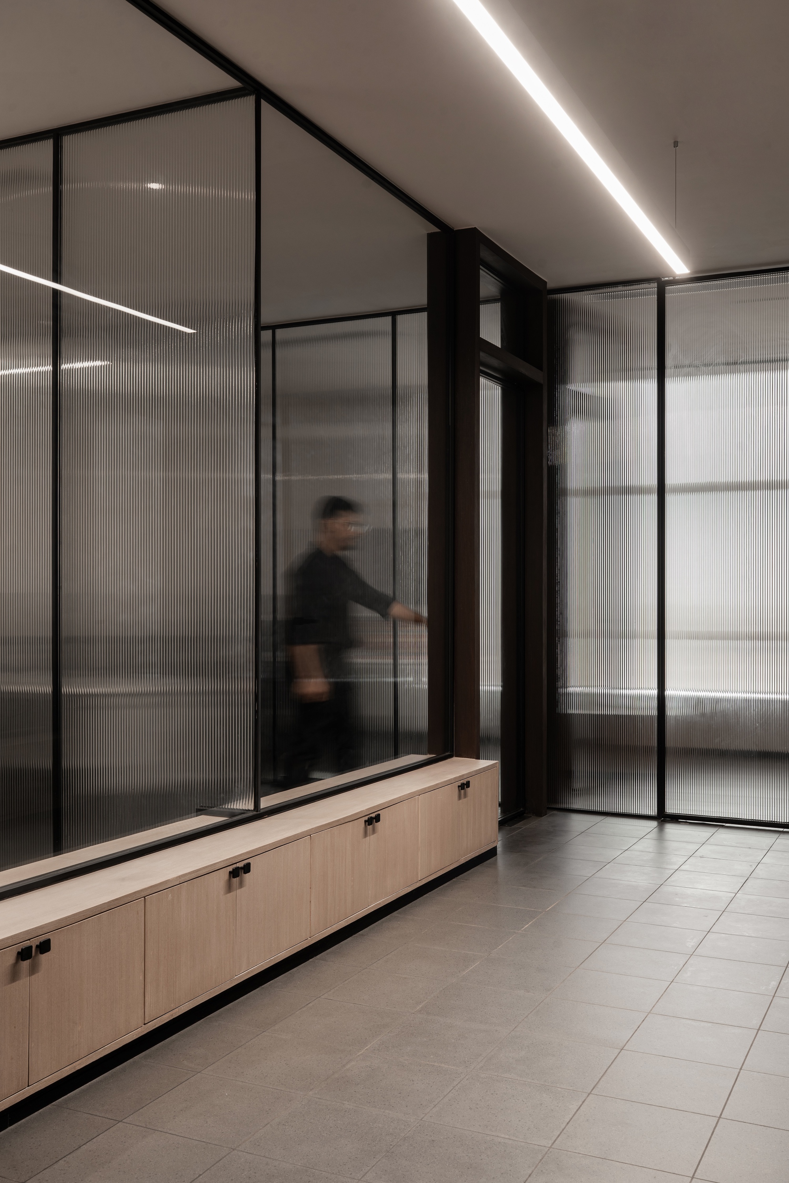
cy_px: 592
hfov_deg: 37.9
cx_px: 394
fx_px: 1151
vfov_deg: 54.4
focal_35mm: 35
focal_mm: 35
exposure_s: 2
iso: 100
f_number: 10
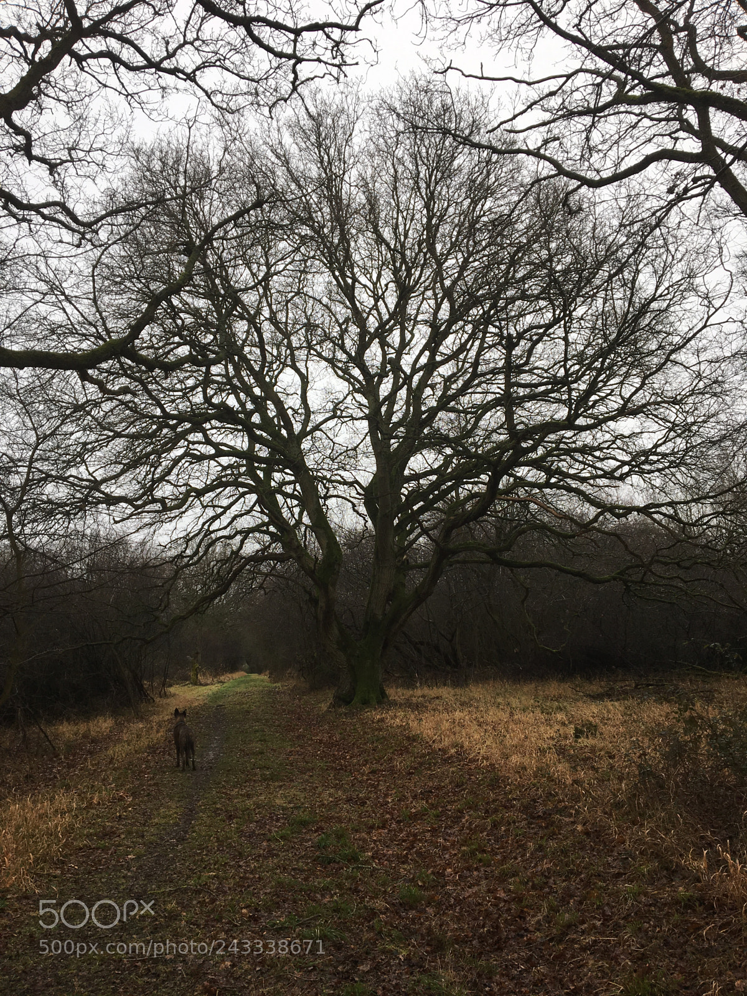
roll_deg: +3.6
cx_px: 374
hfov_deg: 48.2
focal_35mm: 29
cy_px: 498
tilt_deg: +8.4
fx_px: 834
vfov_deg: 61.7
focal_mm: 4.15
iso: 25
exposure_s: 1/381
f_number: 2.2
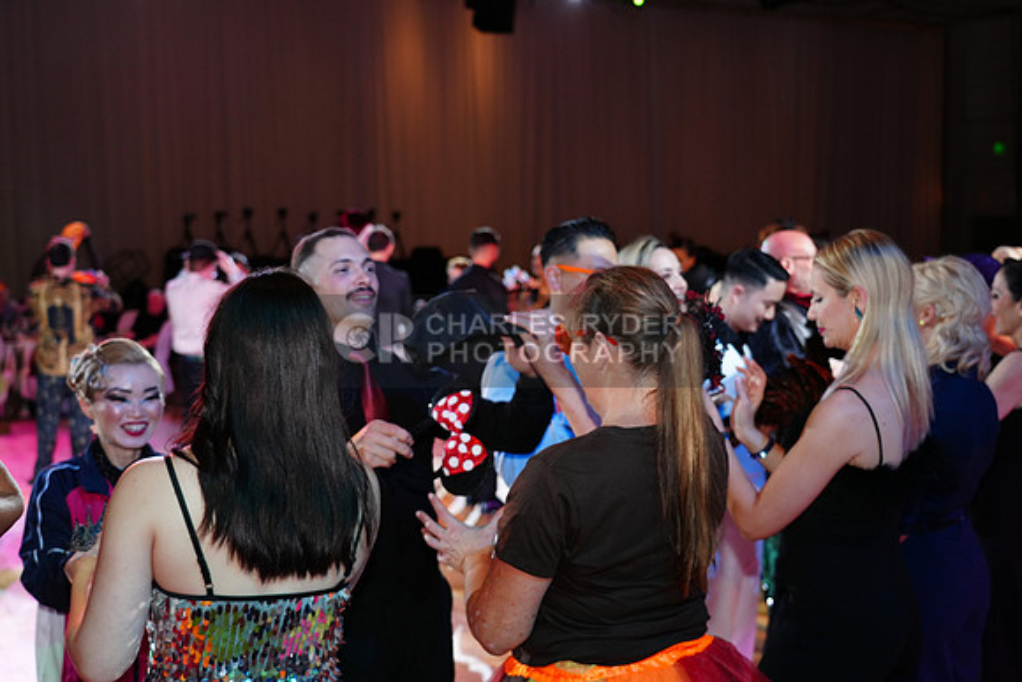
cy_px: 341
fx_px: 1221
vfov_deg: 31.2
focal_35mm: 43
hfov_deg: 45.4
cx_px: 511
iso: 1600
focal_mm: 43
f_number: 4
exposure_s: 1/250
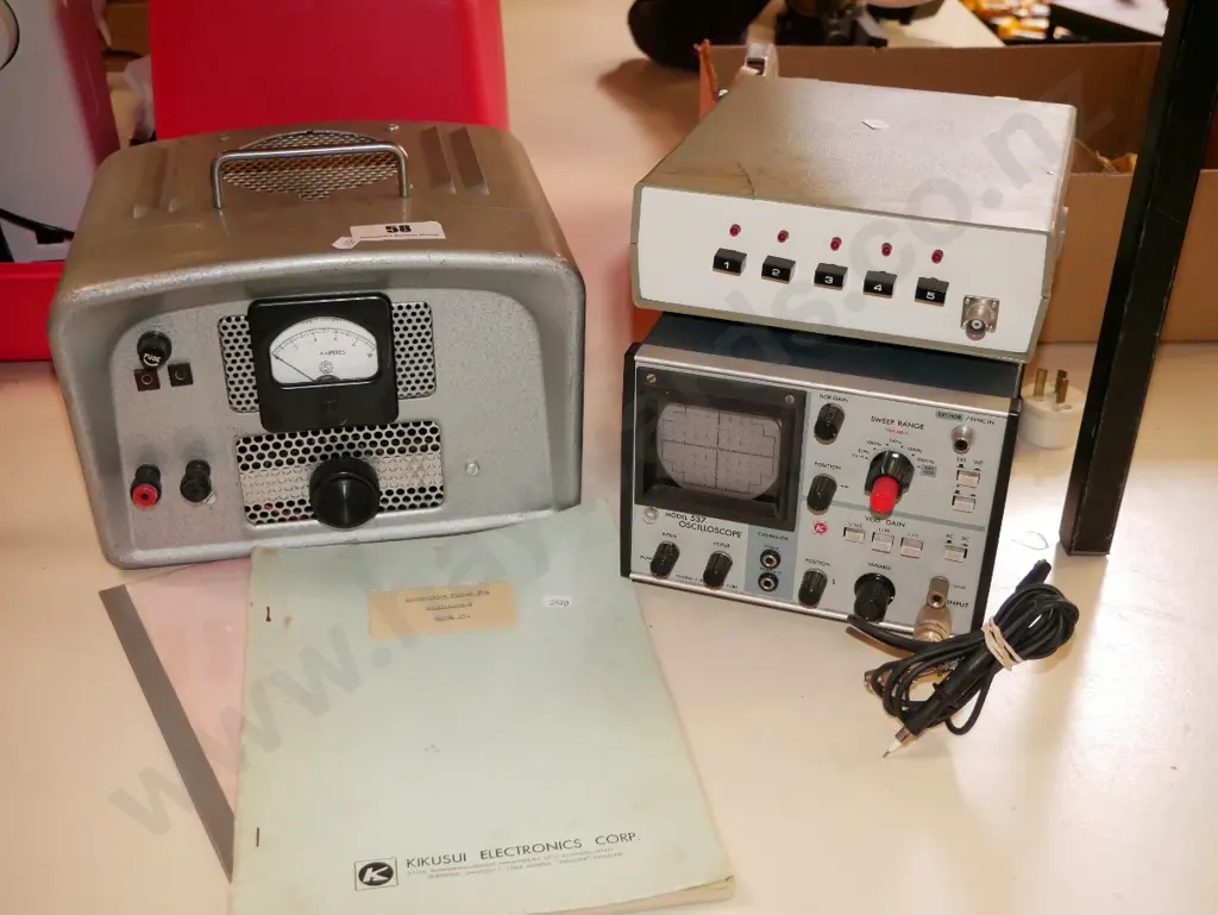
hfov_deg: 46.8
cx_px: 609
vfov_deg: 36.0
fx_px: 1408
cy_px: 458
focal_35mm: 40
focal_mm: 20
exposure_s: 1/80
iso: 3200
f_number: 4.1
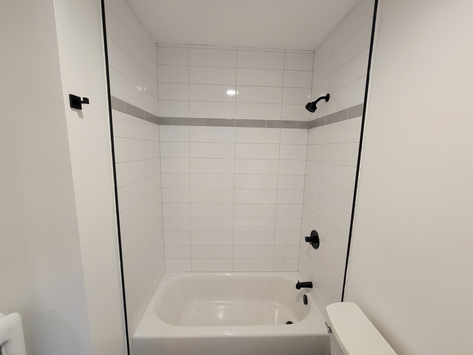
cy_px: 178
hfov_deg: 106.2
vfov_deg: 89.9
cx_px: 236
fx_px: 178
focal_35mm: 13
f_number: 2.2
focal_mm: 2.2
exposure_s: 1/60
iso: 200
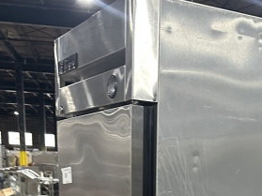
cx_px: 201
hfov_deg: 27.4
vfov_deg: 17.4
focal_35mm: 70
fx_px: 530
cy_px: 344
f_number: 1.78
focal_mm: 6.86
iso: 320
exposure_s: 1/60
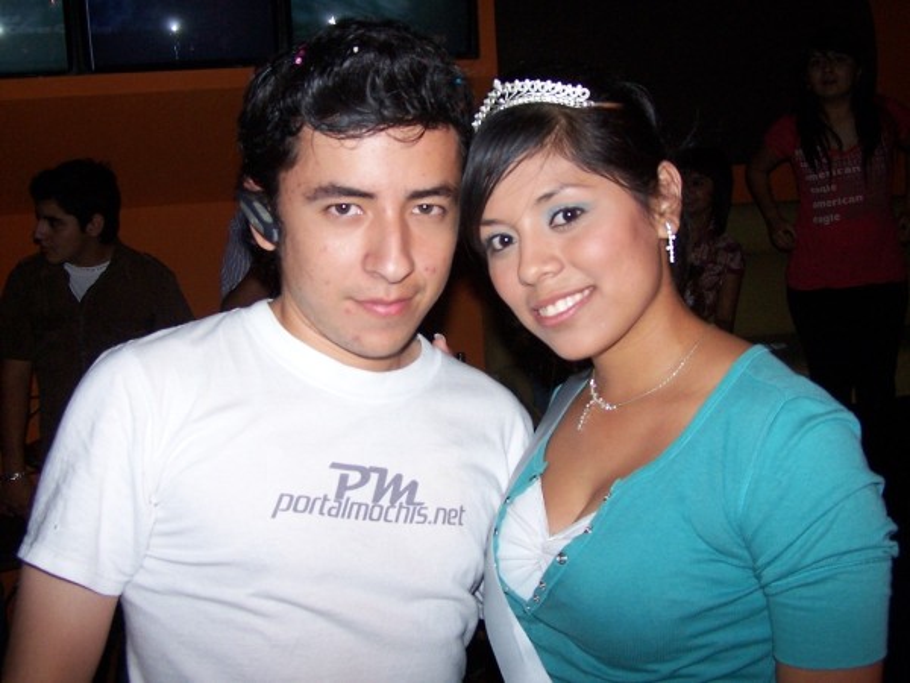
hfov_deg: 49.0
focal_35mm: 38
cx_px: 455
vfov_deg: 37.7
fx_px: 999
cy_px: 342
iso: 140
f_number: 2.8
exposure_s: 1/60
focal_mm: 6.3
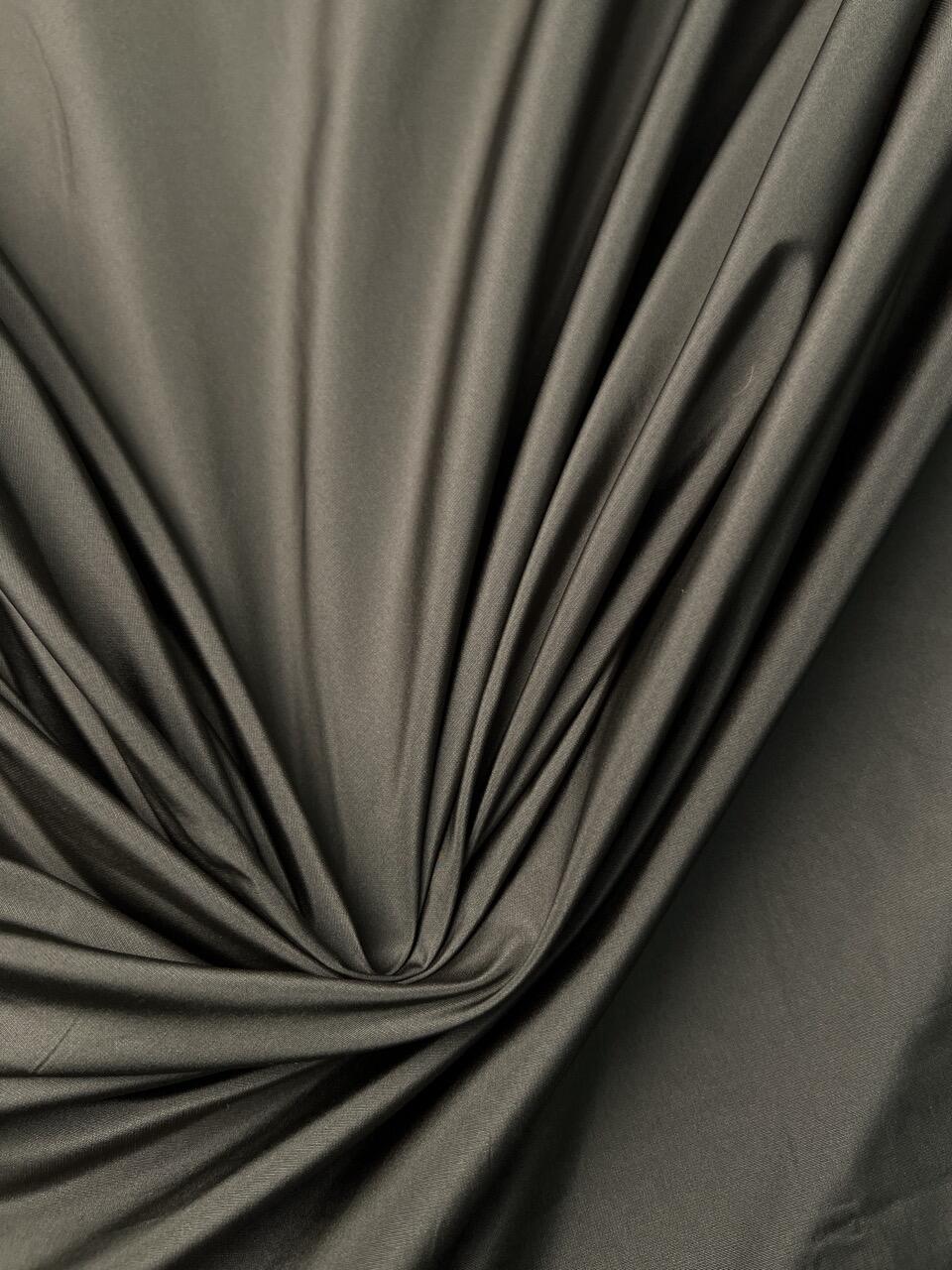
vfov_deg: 67.3
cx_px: 476
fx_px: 953
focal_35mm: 26
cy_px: 635
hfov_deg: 53.1
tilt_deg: -75.1
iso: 50
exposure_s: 1/617
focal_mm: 5.7
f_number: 1.5
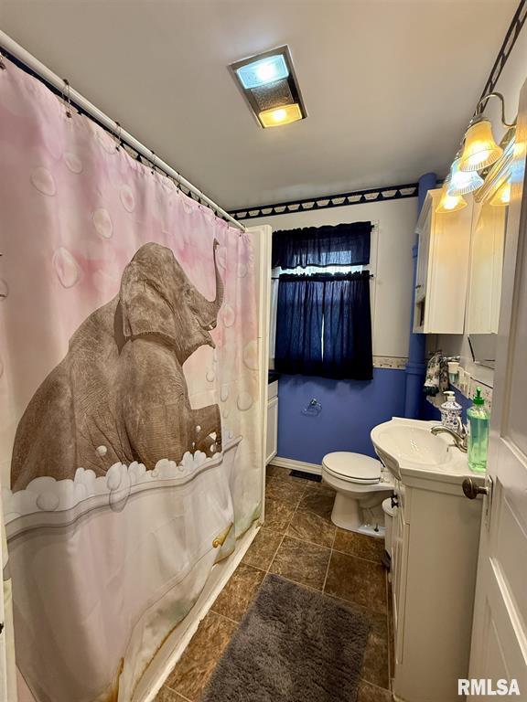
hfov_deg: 85.7
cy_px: 351
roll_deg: -2.8
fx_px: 284
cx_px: 264
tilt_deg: -5.1
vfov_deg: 102.1
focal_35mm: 14
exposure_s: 1/120
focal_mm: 2.22
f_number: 2.2
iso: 250
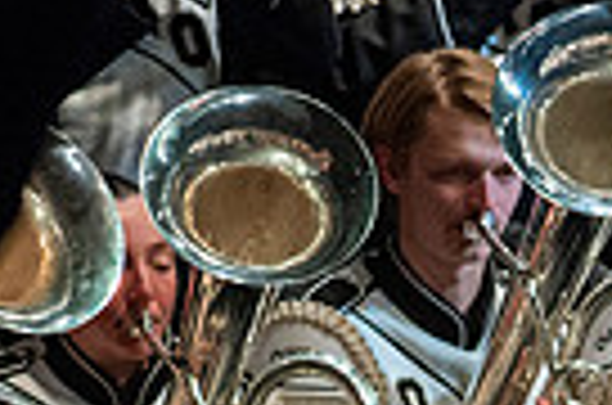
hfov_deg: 1.6
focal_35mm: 1284
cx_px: 976
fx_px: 21777
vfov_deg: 1.1
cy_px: 846
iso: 5000
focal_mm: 300
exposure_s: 1/400
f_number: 5.6
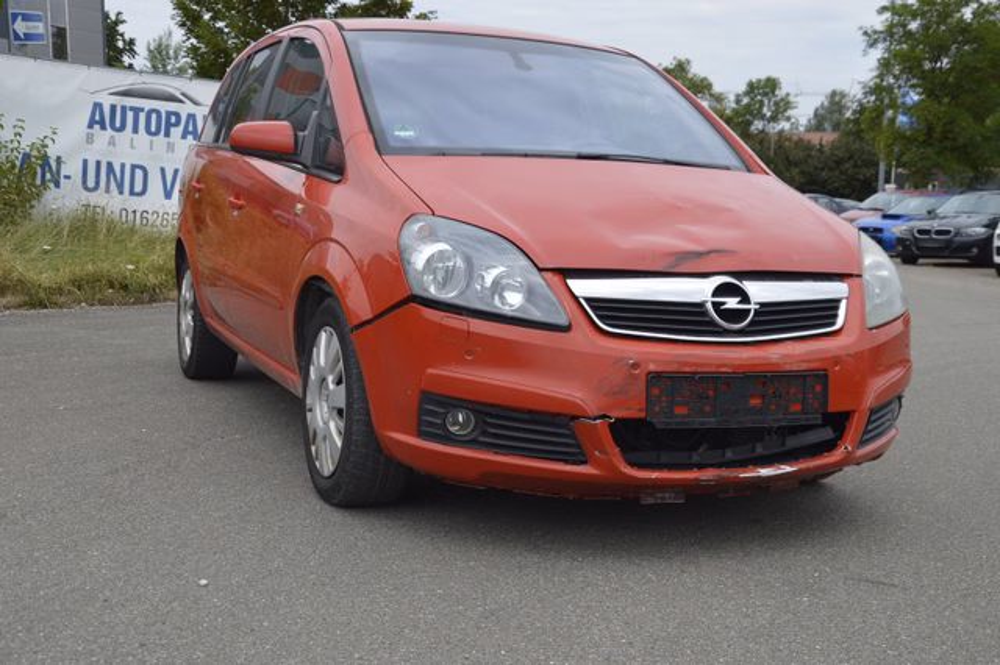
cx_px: 500
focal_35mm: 48
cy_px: 332
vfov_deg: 28.0
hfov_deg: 41.1
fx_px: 1333
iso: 100
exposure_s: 1/250
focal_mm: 32
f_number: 7.1
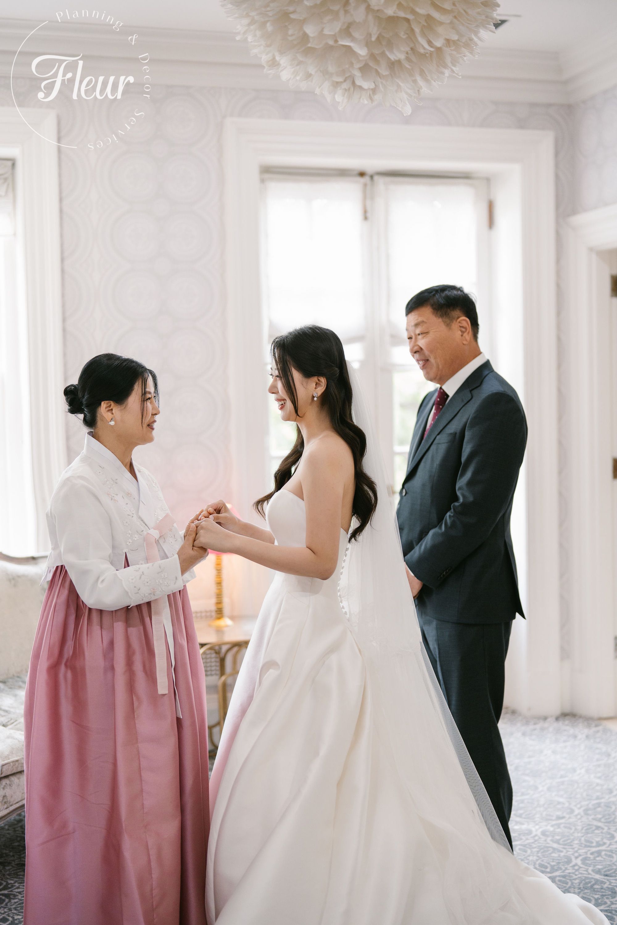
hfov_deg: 27.0
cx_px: 308
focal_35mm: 50
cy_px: 462
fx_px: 1285
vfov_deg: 39.6
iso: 400
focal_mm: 50
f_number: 1.4
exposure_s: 1/200
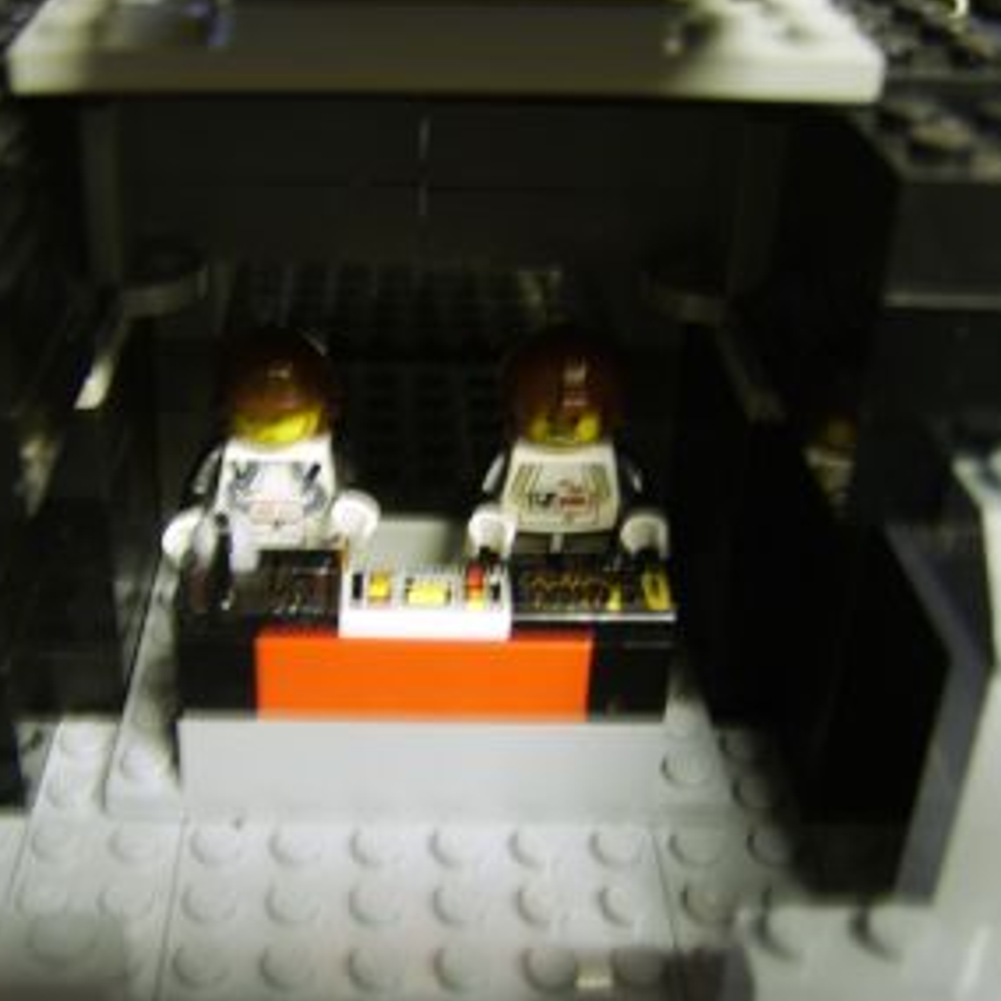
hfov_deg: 44.7
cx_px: 405
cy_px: 497
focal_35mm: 37
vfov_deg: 44.9
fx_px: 1210
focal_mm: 8.13
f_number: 2.7
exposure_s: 1/2
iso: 71
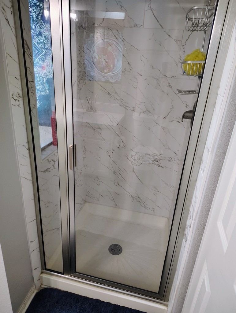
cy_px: 156
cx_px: 118
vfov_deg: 71.5
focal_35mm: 24
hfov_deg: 56.9
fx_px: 218
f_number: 1.8
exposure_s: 1/60
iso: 1150
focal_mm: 5.56
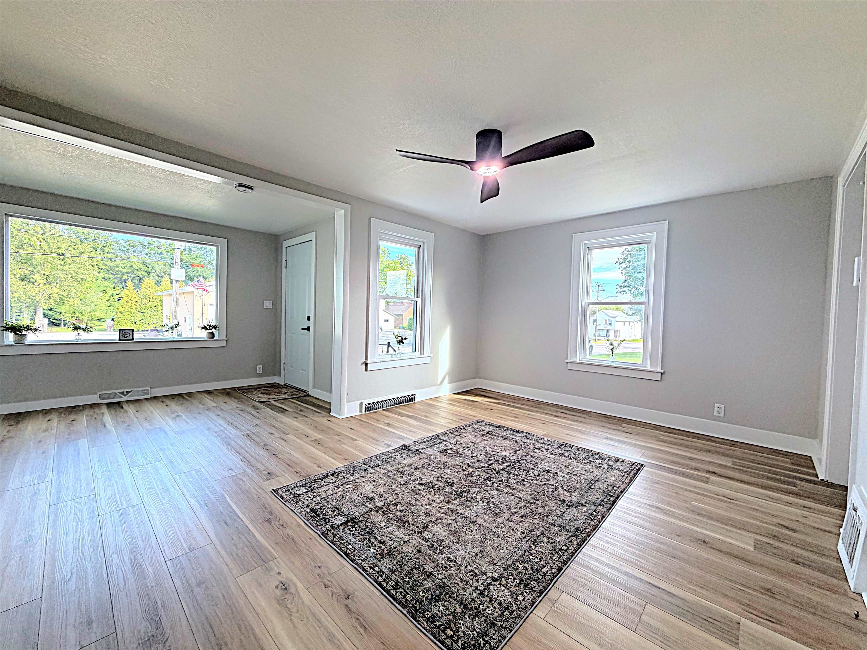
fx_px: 351
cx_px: 434
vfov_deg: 85.7
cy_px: 325
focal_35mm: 14
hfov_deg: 102.1
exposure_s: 1/120
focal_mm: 2.22
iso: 125
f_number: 2.2
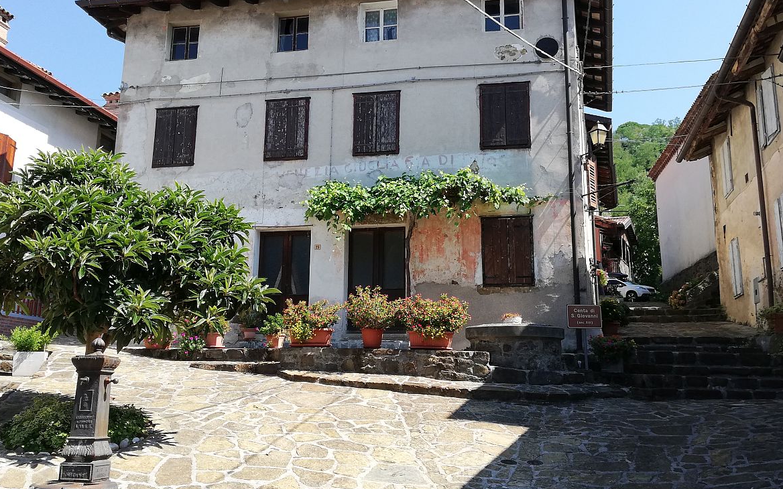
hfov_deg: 54.0
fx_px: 768
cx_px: 377
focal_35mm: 36
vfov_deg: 35.3
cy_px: 209
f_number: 2.2
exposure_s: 1/512
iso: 50
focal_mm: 3.81
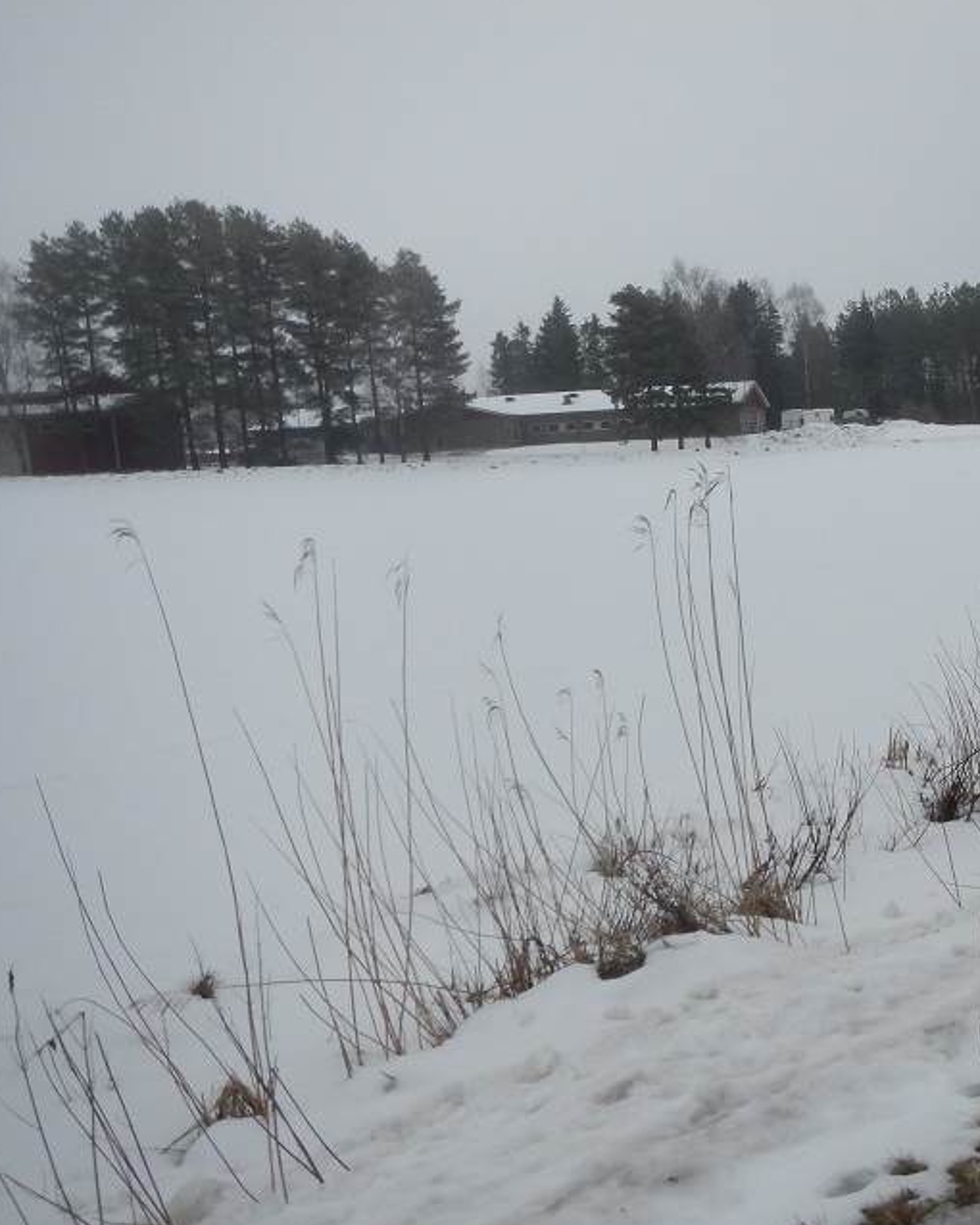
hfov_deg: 31.3
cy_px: 654
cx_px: 949
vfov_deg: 41.1
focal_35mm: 45
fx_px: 1632
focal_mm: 5
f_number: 3.9
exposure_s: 1/640
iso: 125
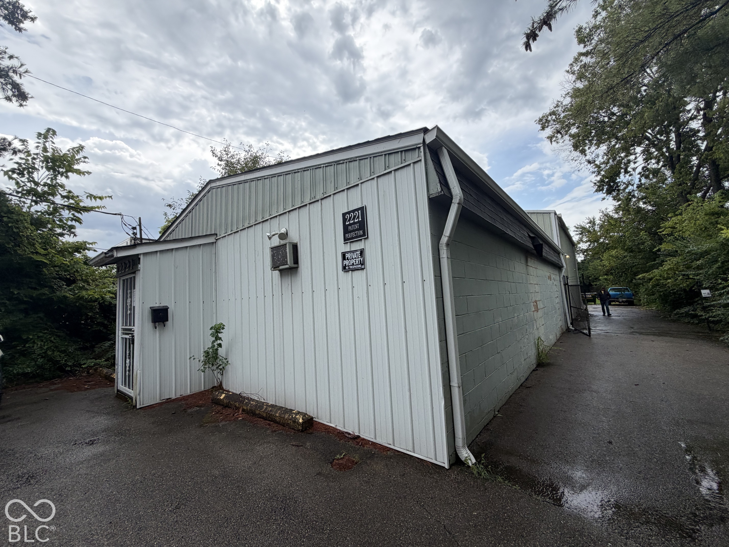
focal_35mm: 14
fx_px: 295
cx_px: 364
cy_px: 274
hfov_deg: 102.1
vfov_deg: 85.7
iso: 32
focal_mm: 2.22
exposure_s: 1/770
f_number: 2.2
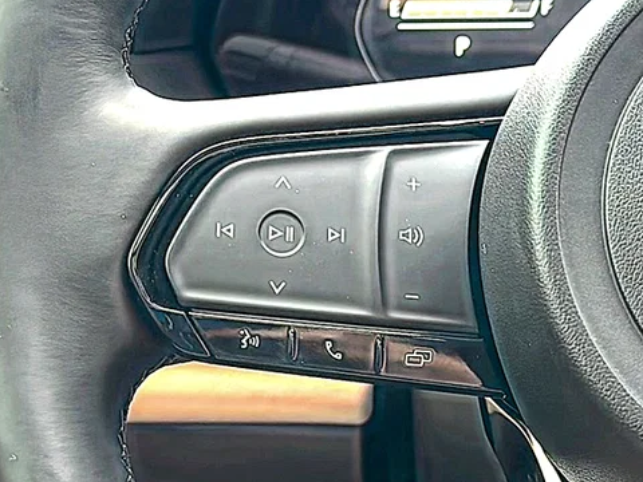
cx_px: 292
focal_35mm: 70
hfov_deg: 27.8
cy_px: 231
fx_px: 1300
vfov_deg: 21.0
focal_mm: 6.86
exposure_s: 1/84
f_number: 1.78
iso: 64
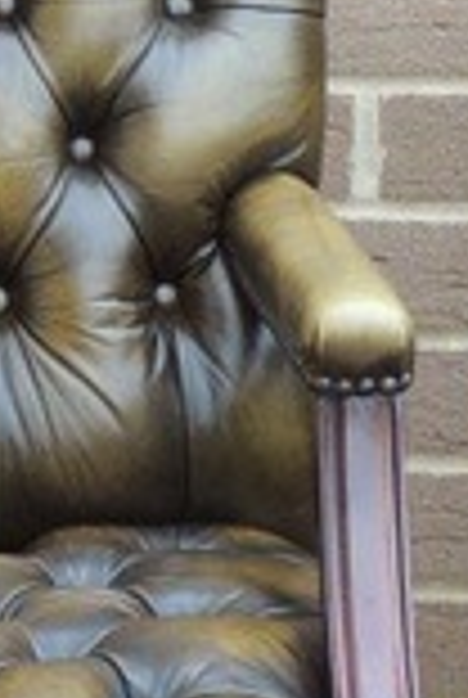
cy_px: 657
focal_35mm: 343
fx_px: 6658
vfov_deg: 6.0
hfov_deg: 4.0
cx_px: 526
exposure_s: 1/50
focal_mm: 8.9
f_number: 3.6
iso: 160
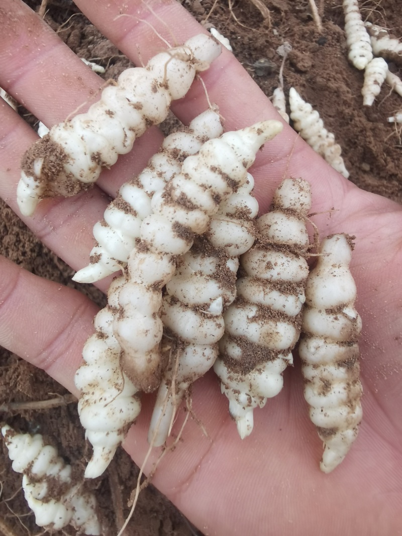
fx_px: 418
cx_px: 201
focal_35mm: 27
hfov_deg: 51.3
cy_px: 268
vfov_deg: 65.3
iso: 100
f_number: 2.2
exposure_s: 1/100
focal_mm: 2.26
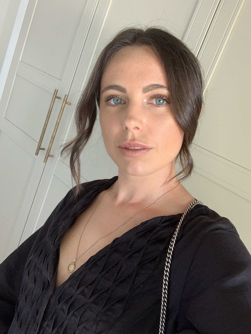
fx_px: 309
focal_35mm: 32
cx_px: 126
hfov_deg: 44.2
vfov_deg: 56.8
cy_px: 167
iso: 100
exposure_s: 1/60
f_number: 2.2
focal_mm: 2.87
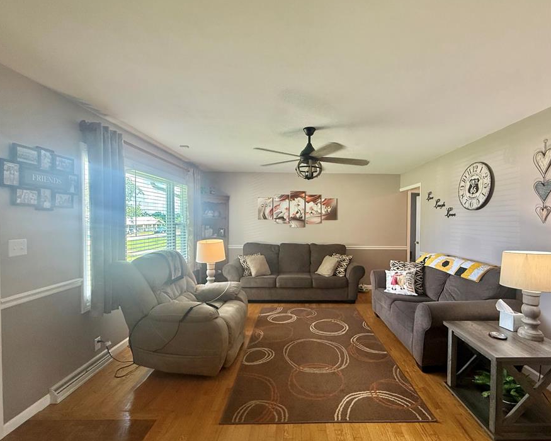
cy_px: 225
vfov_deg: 80.4
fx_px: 261
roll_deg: -0.1
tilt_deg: -0.2
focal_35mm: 16
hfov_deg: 92.8
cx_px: 304
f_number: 2.2
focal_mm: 2.22
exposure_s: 1/120
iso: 400
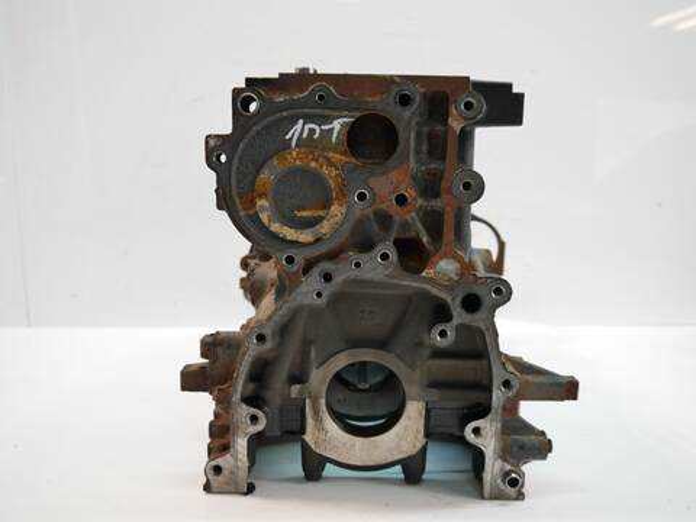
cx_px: 348
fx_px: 603
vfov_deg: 46.8
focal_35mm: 30
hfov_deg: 60.0
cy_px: 261
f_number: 3.5
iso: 400
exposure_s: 1/60
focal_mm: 15
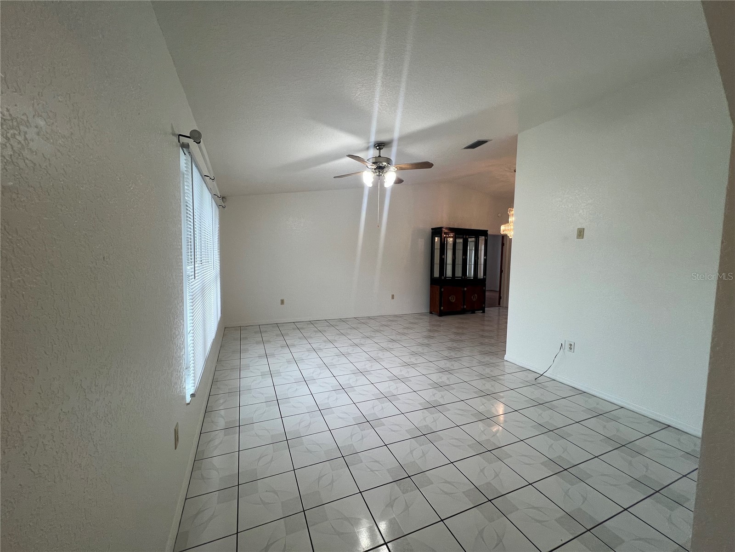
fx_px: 276
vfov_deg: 89.9
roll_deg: -1.3
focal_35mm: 13
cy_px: 276
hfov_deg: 106.2
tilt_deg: -4.3
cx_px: 368
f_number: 1.8
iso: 80
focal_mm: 1.57
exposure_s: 1/120
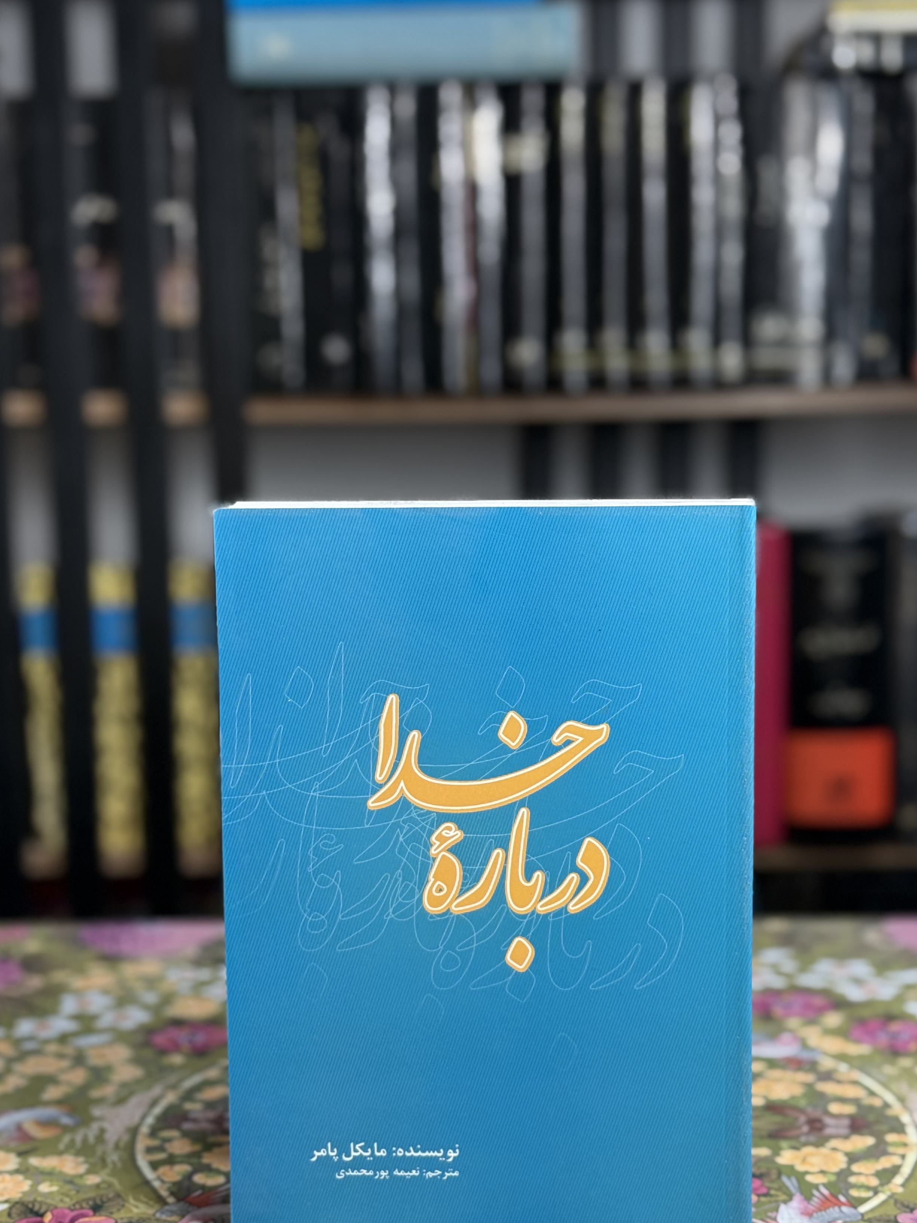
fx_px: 2084
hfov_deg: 24.8
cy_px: 701
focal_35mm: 59
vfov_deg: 32.6
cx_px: 475
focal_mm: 6.76
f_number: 1.78
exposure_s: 1/100
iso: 100
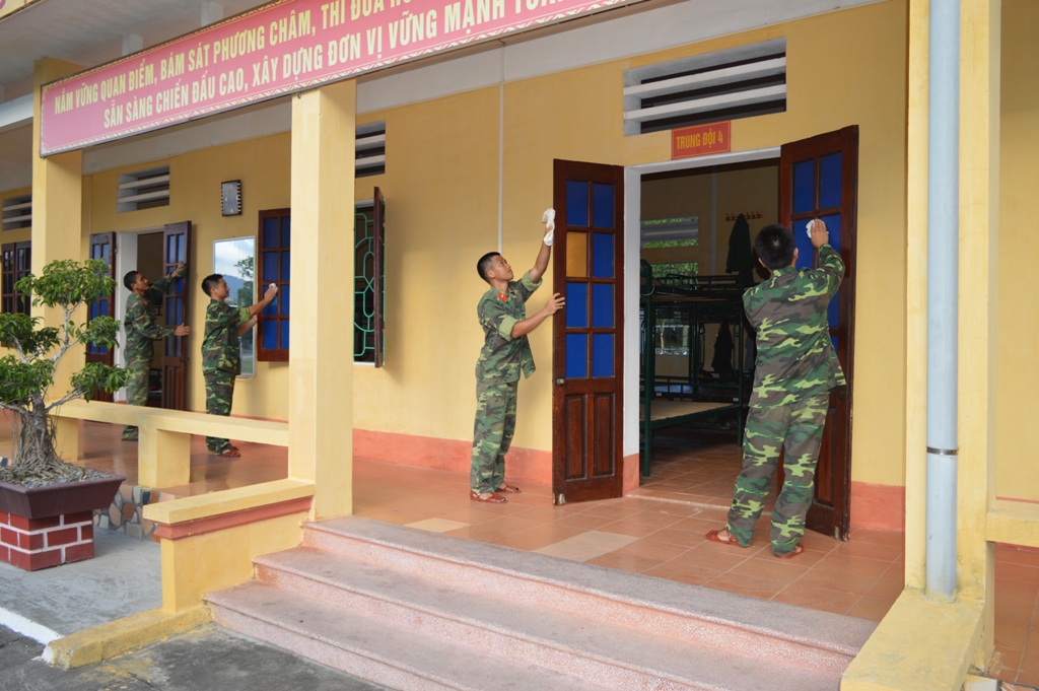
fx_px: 779
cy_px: 346
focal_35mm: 27
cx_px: 520
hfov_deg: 67.4
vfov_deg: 47.9
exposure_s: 1/200
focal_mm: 18
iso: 125
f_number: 3.5
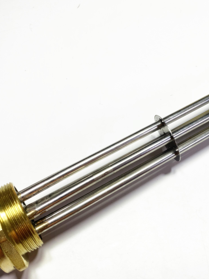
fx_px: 338
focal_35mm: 42
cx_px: 158
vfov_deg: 44.7
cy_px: 155
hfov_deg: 33.6
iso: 40
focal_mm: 4.25
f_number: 1.8
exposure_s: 1/100
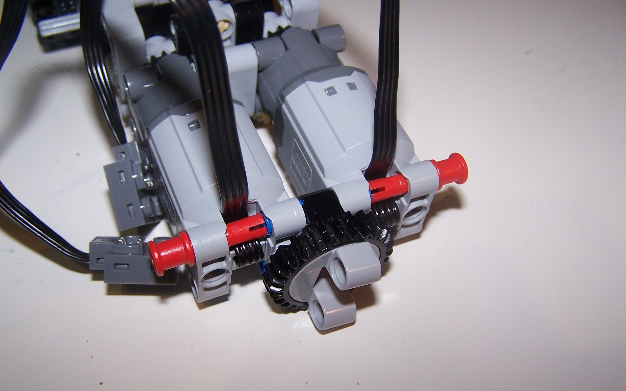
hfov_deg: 48.2
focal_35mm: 41
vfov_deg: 31.2
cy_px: 214
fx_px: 699
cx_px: 308
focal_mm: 6.3
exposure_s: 1/60
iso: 80
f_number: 2.8
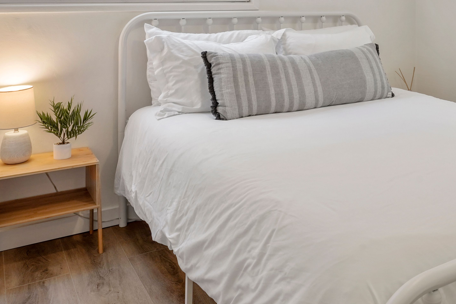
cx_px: 347
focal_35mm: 42
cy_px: -5
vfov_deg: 29.6
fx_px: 532
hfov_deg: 44.7
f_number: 11
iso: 800
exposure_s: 1/20
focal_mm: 20
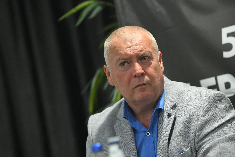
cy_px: 78
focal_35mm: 200
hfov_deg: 10.3
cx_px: 118
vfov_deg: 6.9
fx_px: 1305
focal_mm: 200
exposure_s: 1/200
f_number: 4
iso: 6400
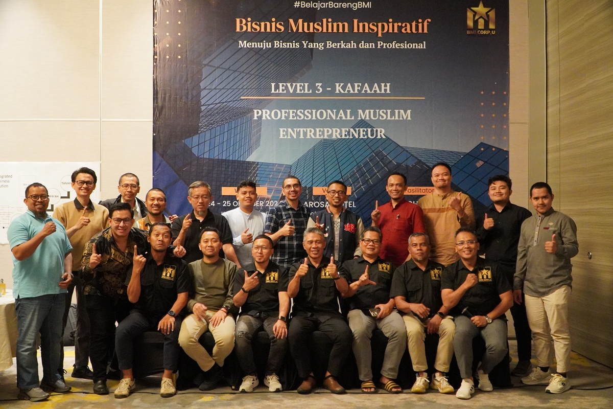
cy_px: 204
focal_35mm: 36
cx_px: 306
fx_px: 613
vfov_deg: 36.9
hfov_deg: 53.1
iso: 6400
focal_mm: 24
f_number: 4
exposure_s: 1/125
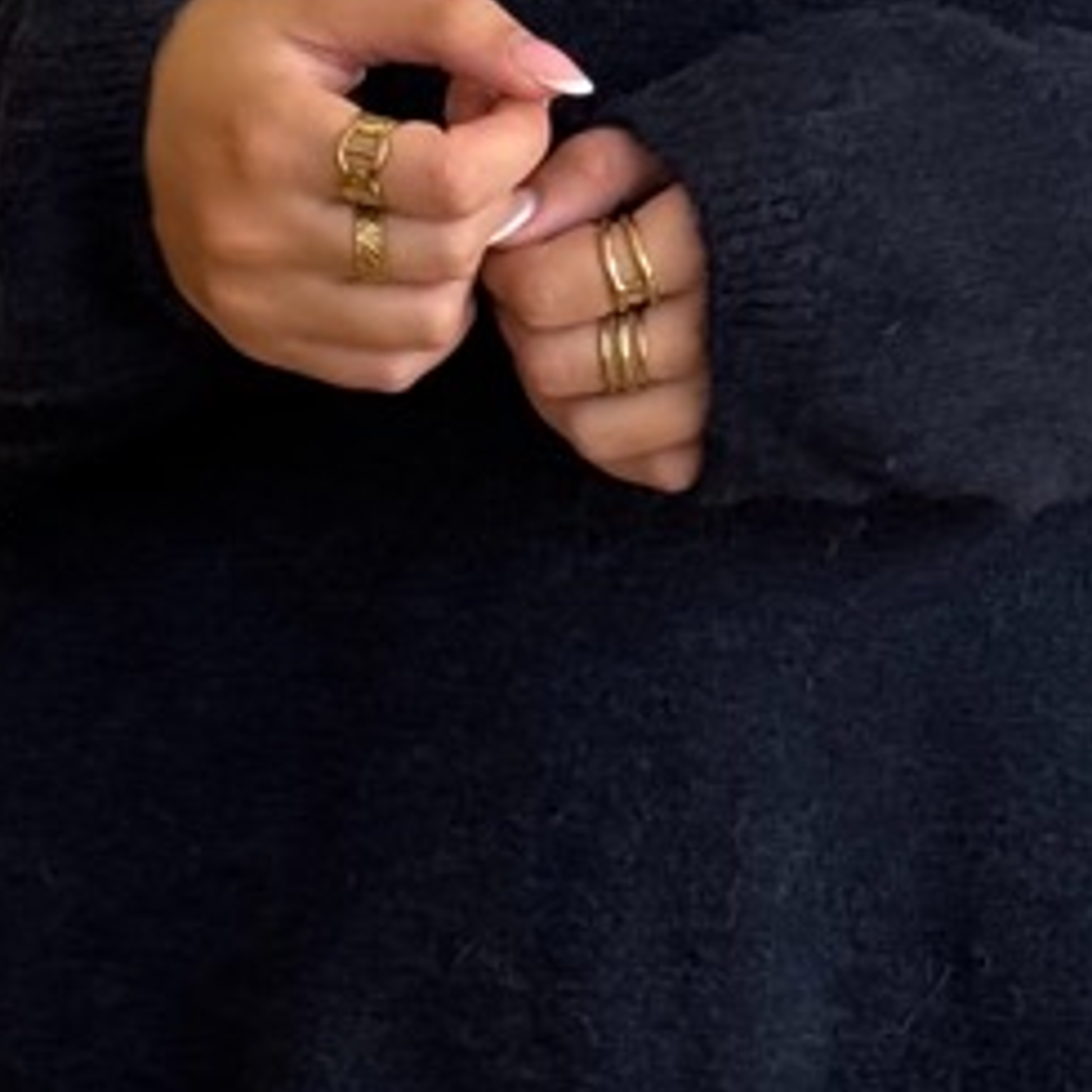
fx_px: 7923
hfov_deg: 7.9
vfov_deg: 7.7
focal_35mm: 222
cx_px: 201
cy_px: -677
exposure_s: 1/152
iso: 80
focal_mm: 6.76
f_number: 1.78
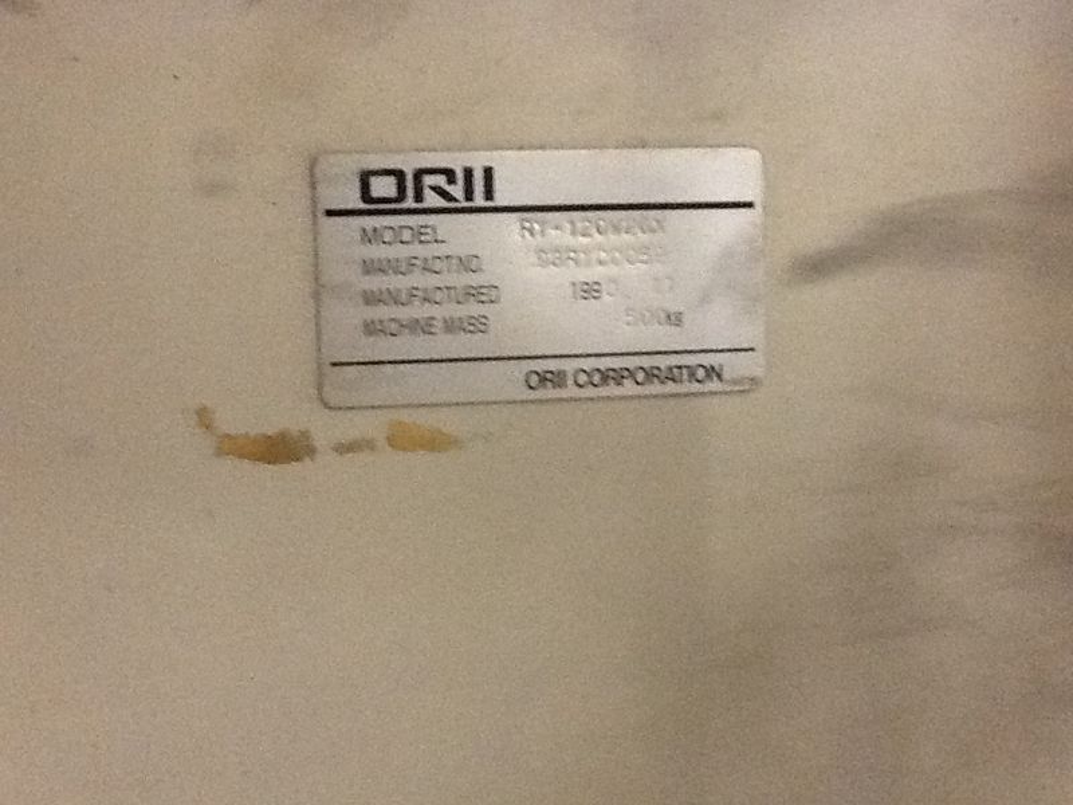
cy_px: 402
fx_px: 1364
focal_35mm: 44
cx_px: 536
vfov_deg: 32.9
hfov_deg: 42.9
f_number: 2.4
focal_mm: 2.03
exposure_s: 1/15
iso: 400
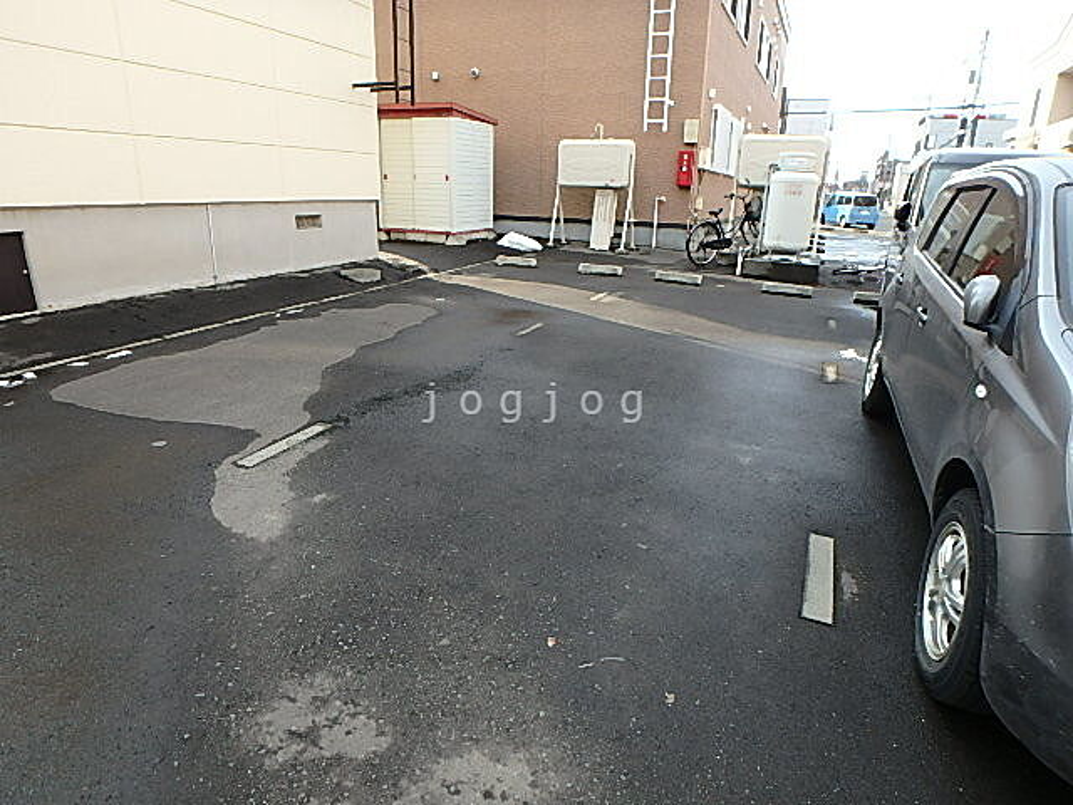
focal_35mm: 21
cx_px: 536
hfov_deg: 79.0
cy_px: 402
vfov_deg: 63.4
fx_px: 651
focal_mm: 3.7
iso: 125
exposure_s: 1/250
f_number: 3.5
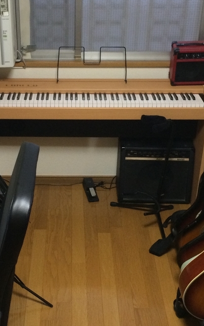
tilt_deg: -30.7
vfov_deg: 35.7
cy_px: 162
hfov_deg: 22.6
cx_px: 59
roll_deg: +0.6
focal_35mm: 57
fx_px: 507
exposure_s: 1/30
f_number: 2.2
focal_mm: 4.15
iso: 200
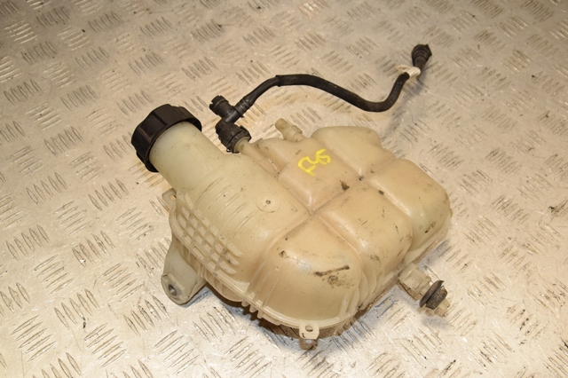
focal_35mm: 39
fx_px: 615
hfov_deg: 49.6
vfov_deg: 34.2
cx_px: 284
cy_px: 189
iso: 800
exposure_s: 1/200
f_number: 7.1
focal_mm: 26
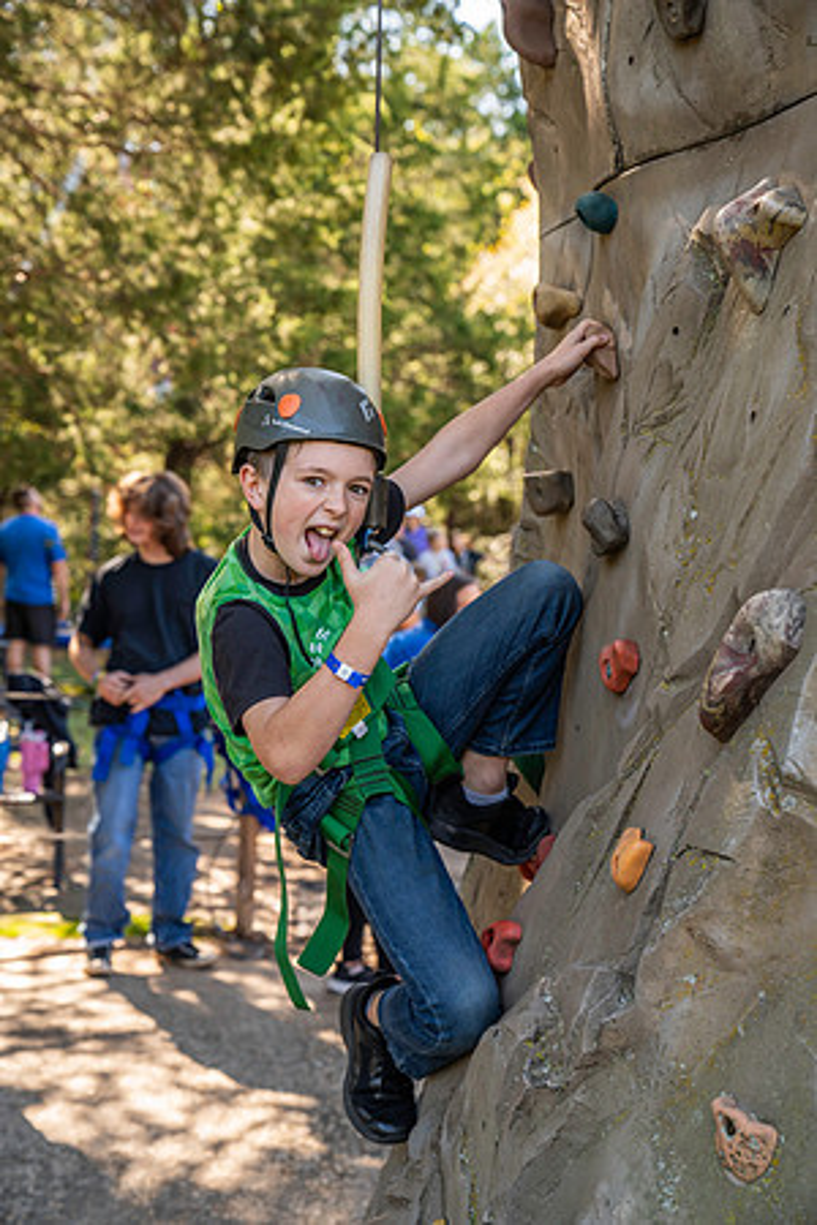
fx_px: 1872
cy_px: 612
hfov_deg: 24.6
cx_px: 408
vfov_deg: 36.2
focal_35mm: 55
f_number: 4
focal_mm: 55
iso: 200
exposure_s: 1/125
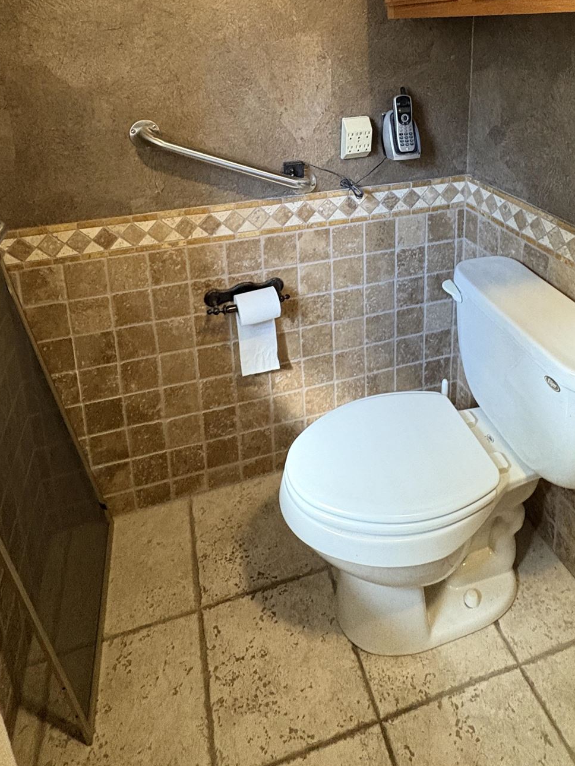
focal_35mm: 25
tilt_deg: -12.6
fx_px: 554
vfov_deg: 63.0
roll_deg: +1.5
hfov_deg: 54.8
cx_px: 314
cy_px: 146
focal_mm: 2.22
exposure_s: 1/60
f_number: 2.2
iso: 640
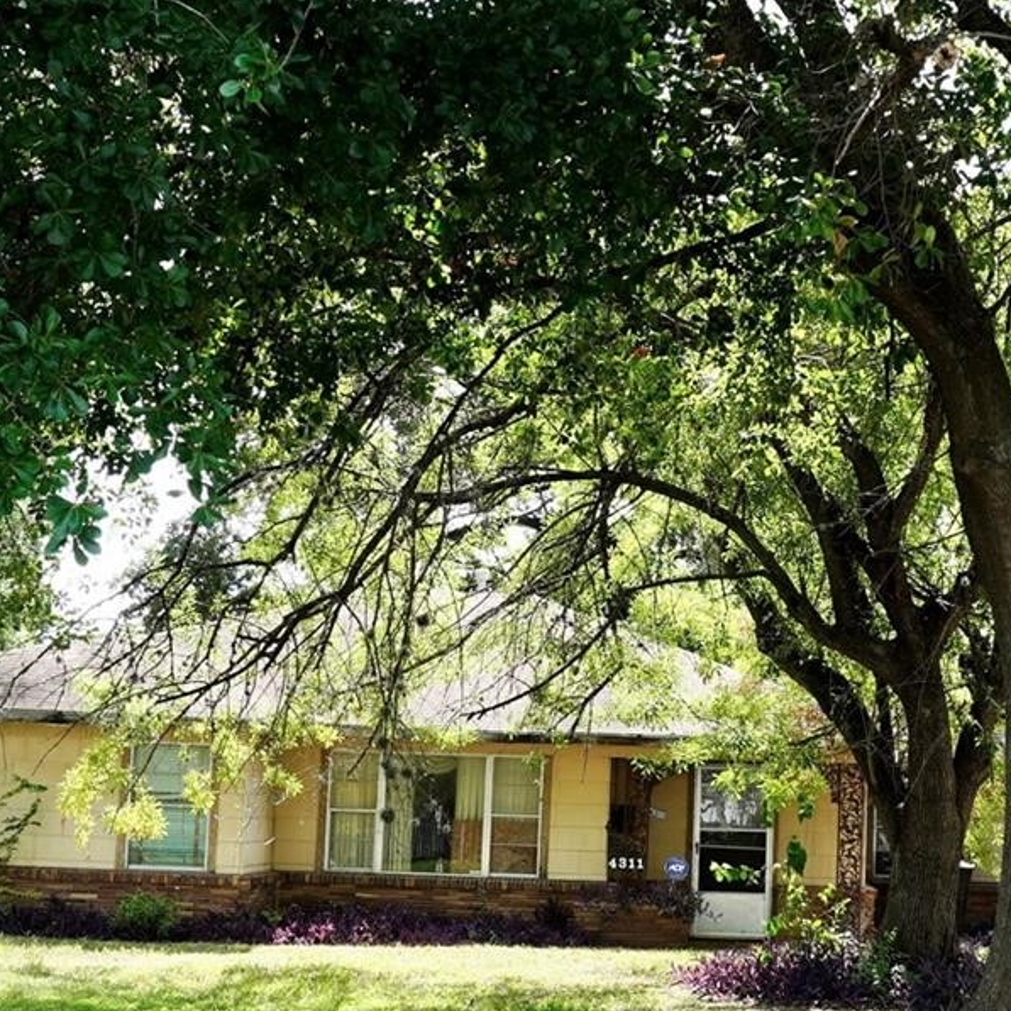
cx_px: 698
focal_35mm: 70
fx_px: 2313
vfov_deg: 24.7
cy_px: 500
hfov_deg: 24.5
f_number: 5
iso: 100
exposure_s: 1/160
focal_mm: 16
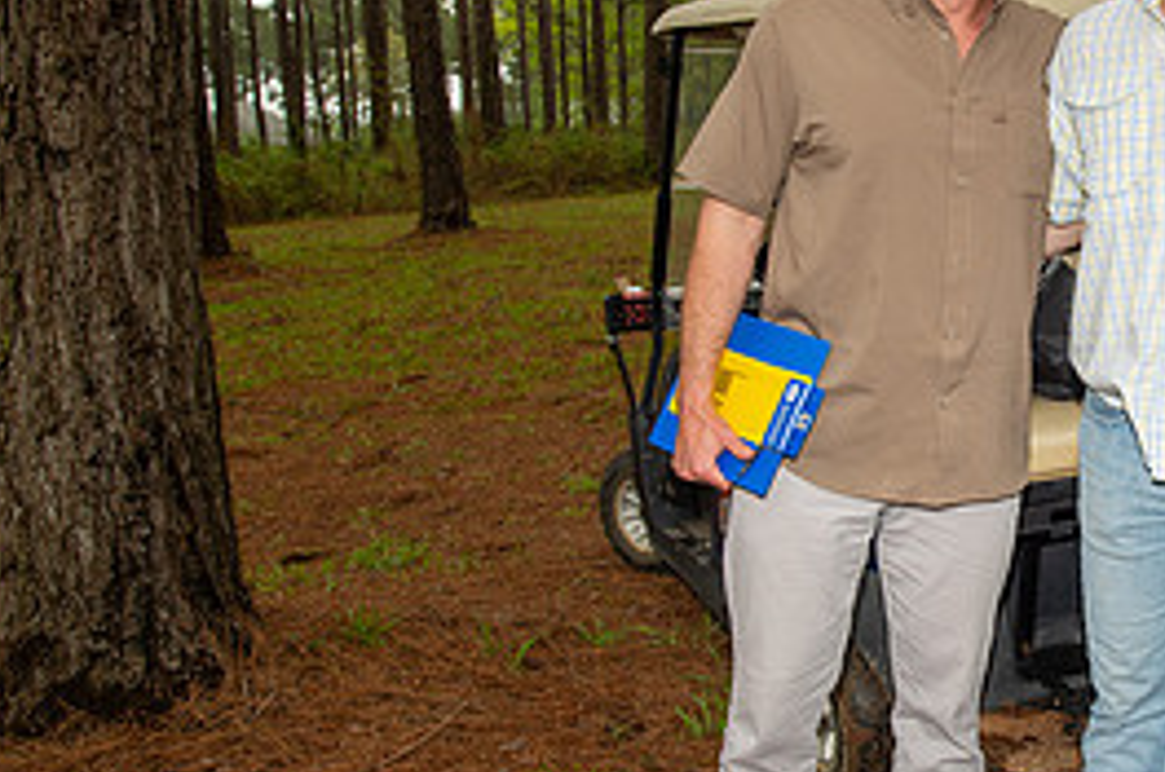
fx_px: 1421
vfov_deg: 30.4
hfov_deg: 40.8
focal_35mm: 44
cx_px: 1072
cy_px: 379
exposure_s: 1/125
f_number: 7.1
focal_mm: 20
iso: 125
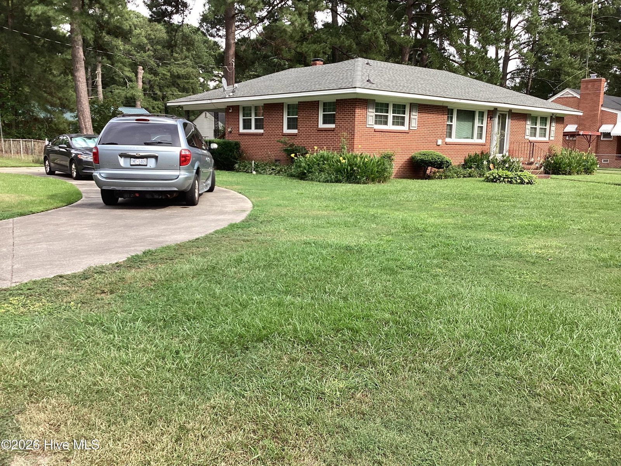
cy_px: 233
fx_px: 556
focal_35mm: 31
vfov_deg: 45.4
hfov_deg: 58.4
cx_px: 310
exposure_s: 1/259
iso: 25
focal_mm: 3.3
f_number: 2.4
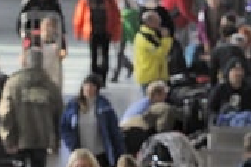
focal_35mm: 389
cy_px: 67
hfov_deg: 5.2
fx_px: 2710
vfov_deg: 3.5
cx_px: 403
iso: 200
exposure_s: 1/125
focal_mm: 110
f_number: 4.5
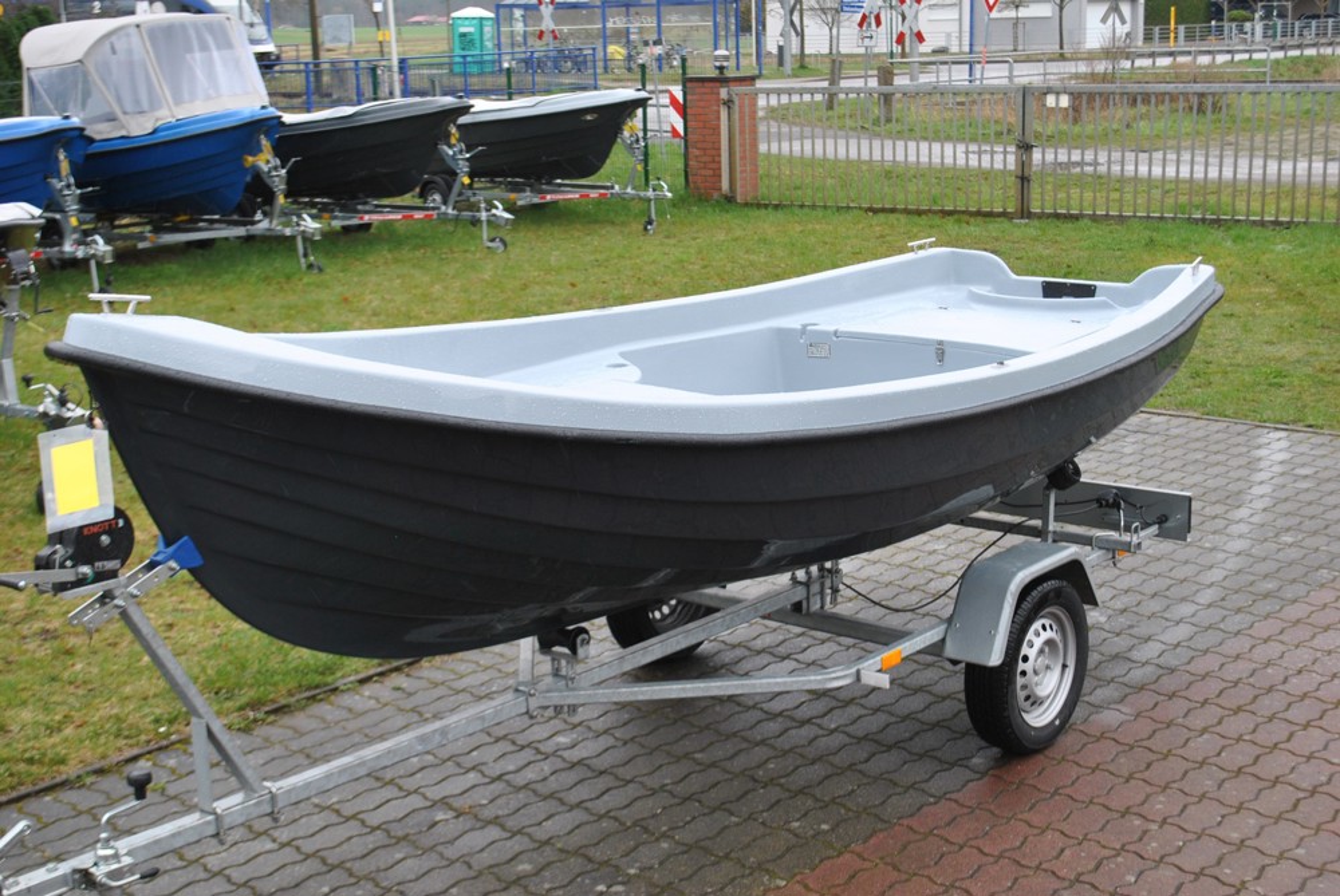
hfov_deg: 41.1
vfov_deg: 28.1
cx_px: 670
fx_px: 1788
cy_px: 448
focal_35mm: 48
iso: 200
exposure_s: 1/125
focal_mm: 32
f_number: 5.6
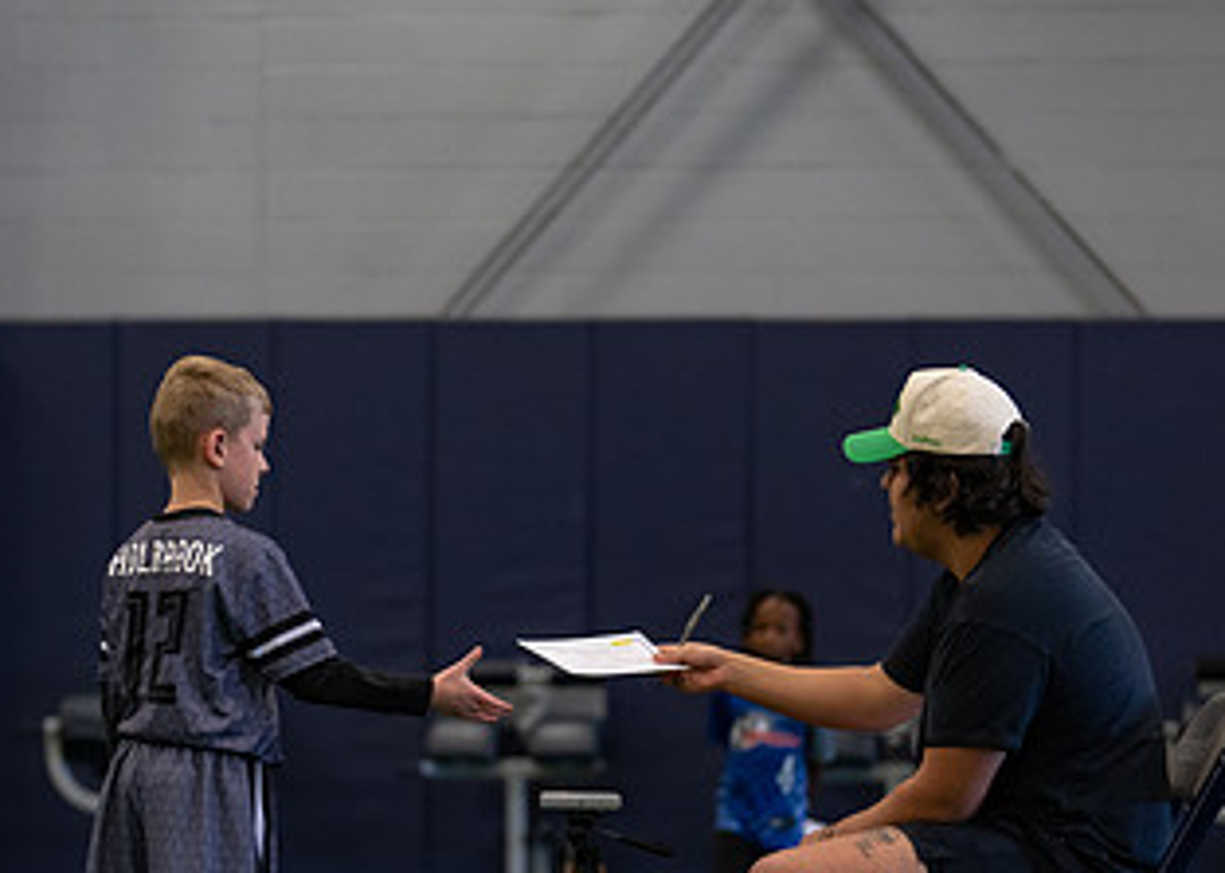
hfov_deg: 17.1
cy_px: 747
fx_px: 4067
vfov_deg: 12.2
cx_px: 644
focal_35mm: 117
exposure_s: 1/1000
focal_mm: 50
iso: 1000
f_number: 1.2
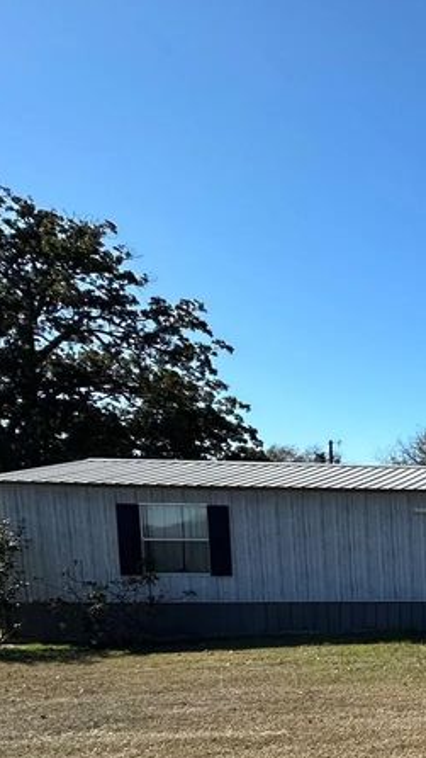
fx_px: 703
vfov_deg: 52.5
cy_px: 619
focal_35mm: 35
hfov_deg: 21.2
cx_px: 782
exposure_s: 1/1233
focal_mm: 2.22
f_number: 2.2
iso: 50
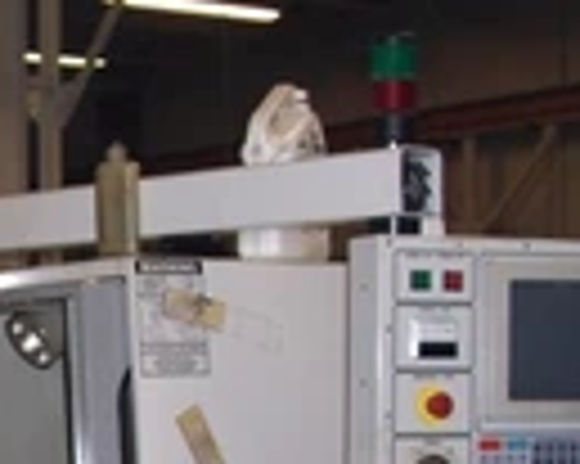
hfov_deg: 17.4
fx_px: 1767
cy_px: 496
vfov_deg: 14.6
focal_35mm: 103
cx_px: -202
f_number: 2.7
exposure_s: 1/60
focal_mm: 5.6
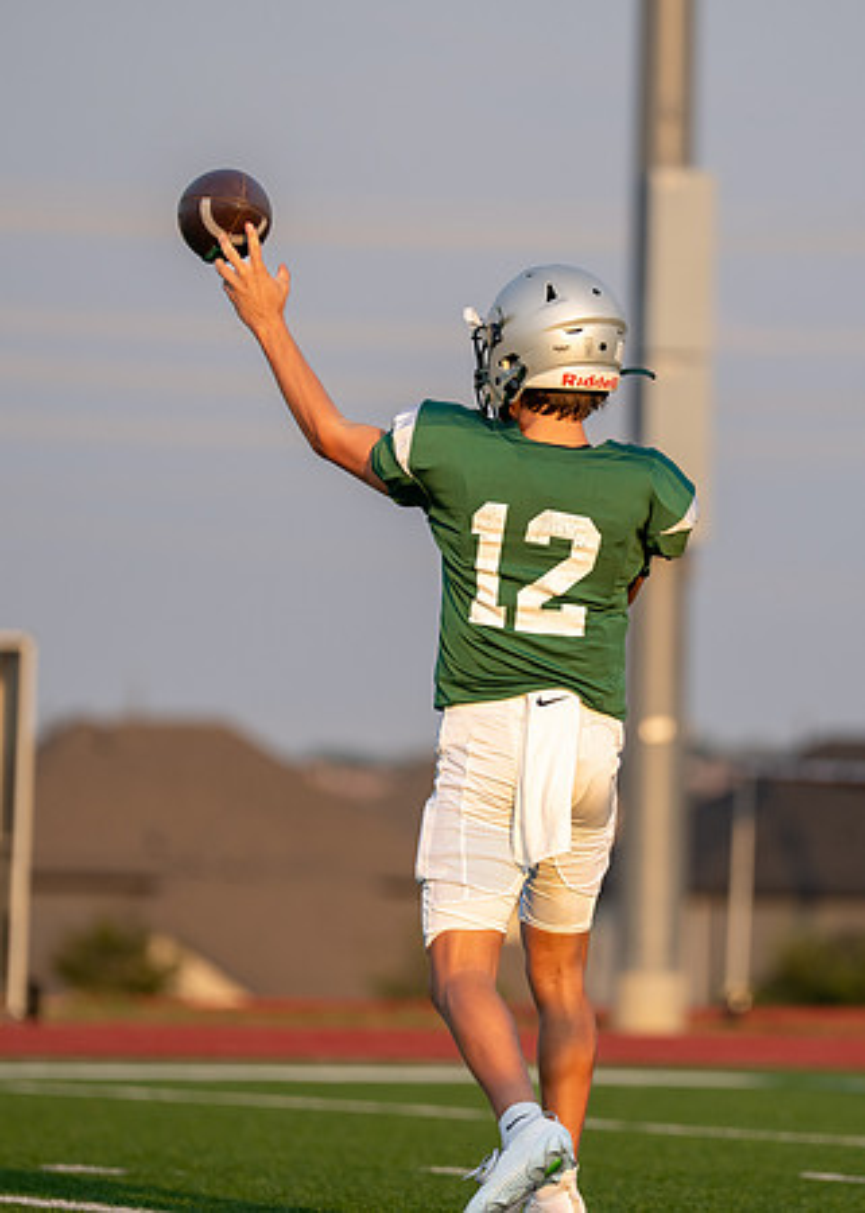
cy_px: 568
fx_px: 10866
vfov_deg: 6.4
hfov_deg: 4.6
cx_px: 573
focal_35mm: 316
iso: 160
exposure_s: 1/1250
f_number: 2.8
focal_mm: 200
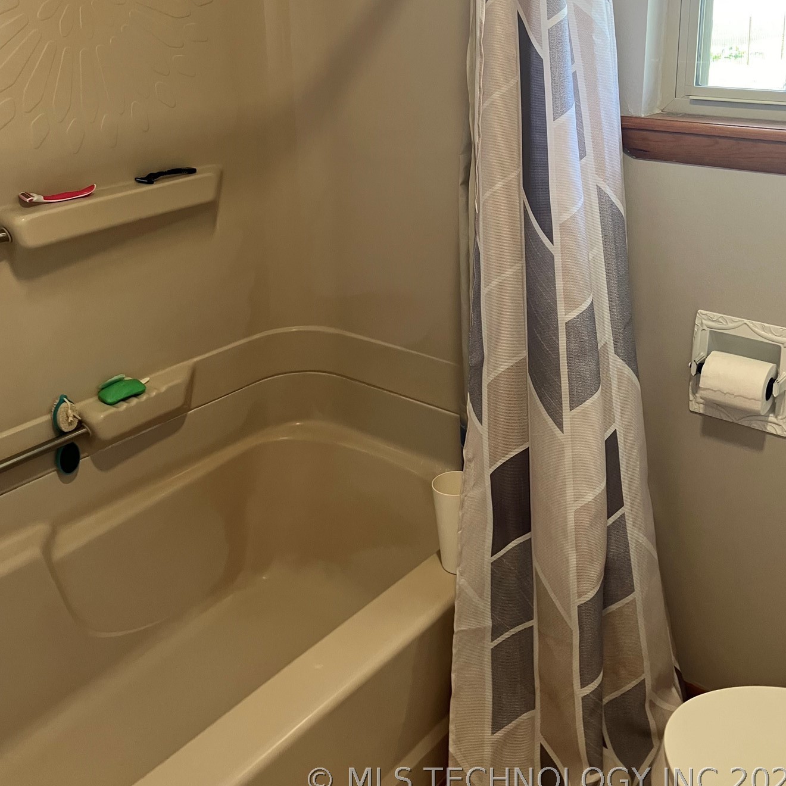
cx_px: 391
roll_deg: +1.2
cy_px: 235
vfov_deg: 45.0
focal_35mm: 36
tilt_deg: -14.3
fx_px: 925
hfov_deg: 46.0
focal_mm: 3.99
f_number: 1.8
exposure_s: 1/60
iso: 100
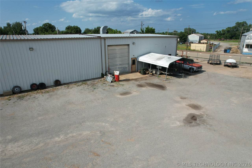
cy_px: 84
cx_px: 126
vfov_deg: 57.2
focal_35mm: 22
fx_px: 154
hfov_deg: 78.6
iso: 100
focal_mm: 8.38
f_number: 2.8
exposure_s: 1/2500
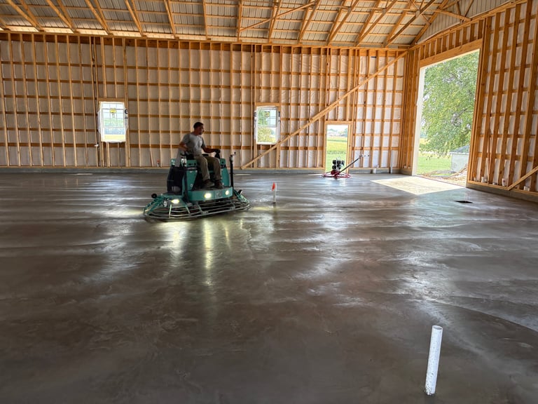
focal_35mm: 26
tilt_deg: -8.1
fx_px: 404
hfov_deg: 67.3
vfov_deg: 53.1
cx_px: 269
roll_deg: -0.2
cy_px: 202
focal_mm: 5.96
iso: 100
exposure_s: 1/241
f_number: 1.6
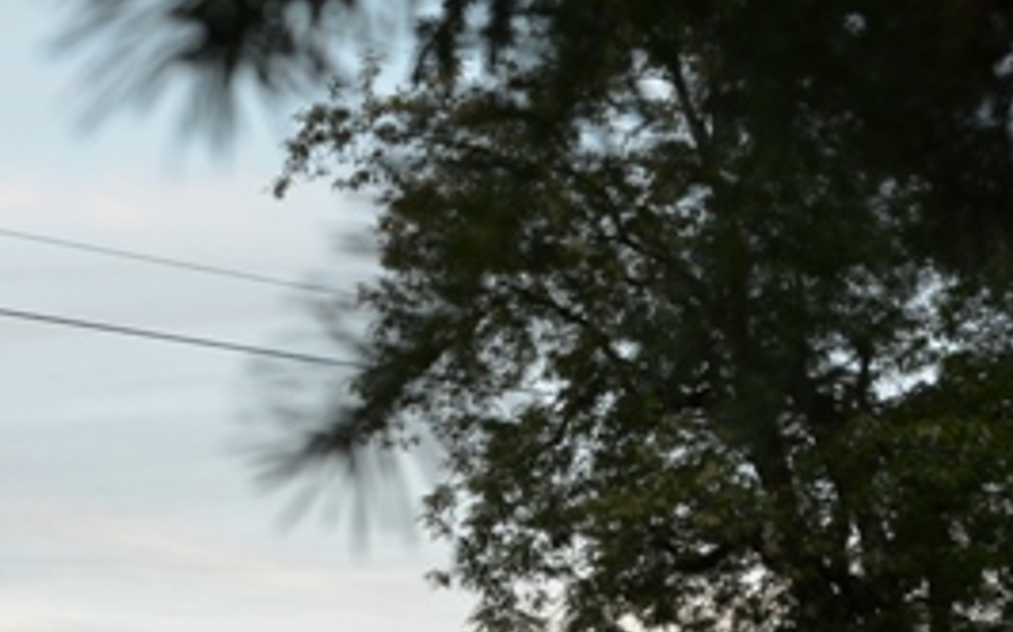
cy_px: 301
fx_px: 1821
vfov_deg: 19.7
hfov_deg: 29.0
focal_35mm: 66
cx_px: -11
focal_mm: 18
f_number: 5
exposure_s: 1/100
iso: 400
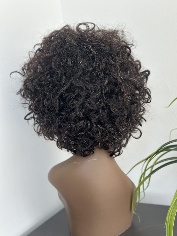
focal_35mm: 48
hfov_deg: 30.3
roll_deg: +7.9
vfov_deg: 39.7
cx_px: 88
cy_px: 118
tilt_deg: -8.0
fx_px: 327
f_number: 1.78
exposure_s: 1/240
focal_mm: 6.86
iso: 80
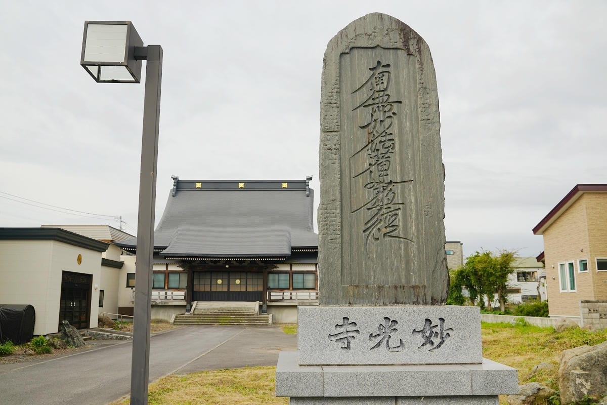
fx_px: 523
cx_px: 304
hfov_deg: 60.3
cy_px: 202
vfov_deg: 42.3
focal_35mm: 31
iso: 100
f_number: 6.3
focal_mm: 31
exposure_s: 1/100
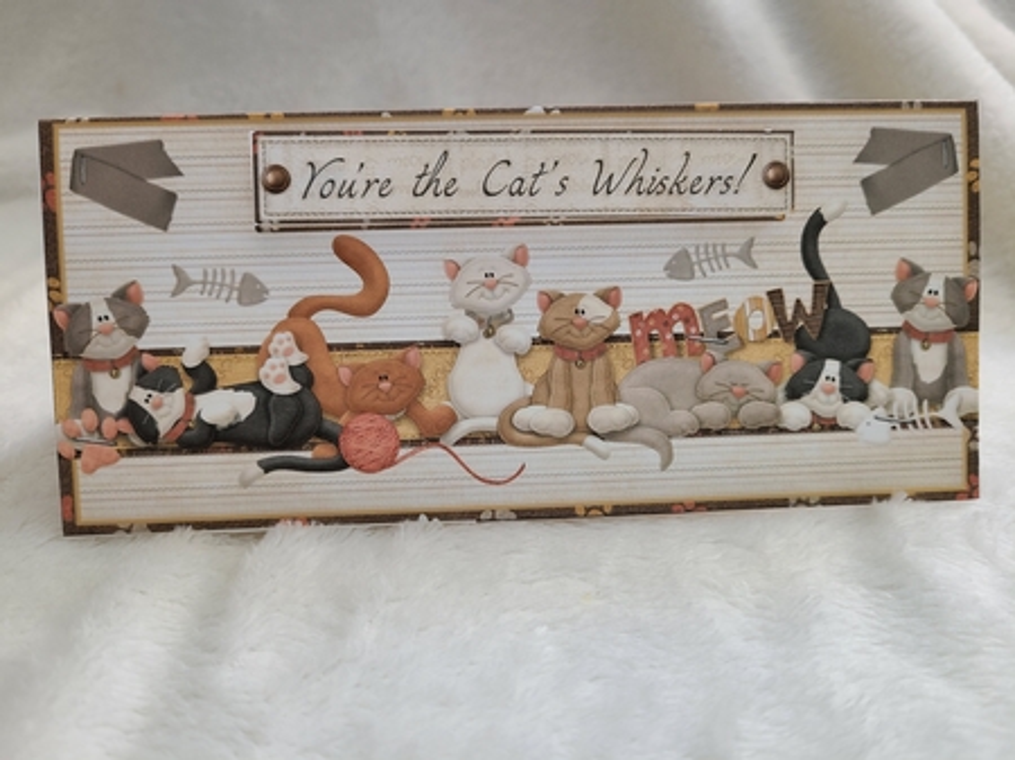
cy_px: 380
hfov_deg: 67.3
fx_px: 762
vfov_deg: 53.0
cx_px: 508
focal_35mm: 26
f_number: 1.8
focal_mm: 5.4
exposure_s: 1/59
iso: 64
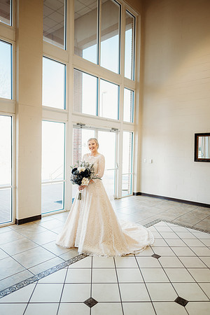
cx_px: 105
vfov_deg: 73.7
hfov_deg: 53.1
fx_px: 210
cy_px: 158
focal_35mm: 24
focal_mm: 24
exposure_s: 1/160
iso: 320
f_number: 1.8
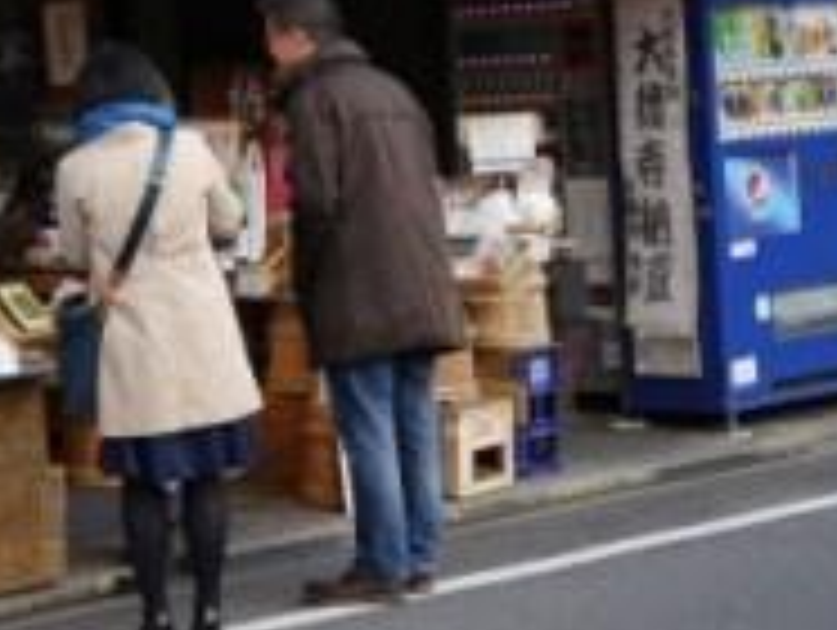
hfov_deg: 13.1
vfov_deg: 10.0
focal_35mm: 149
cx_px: 104
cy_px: 126
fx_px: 3607
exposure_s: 1/80
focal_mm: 31
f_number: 5
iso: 160
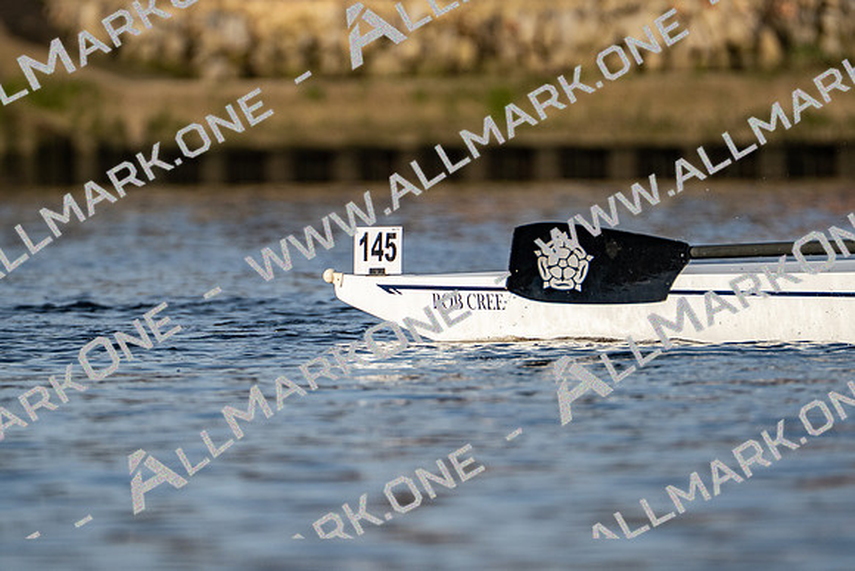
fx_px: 21379
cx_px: 428
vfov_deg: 1.5
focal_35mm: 900
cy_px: 286
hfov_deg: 2.3
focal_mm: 600
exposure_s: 1/2000
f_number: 6.3
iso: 400
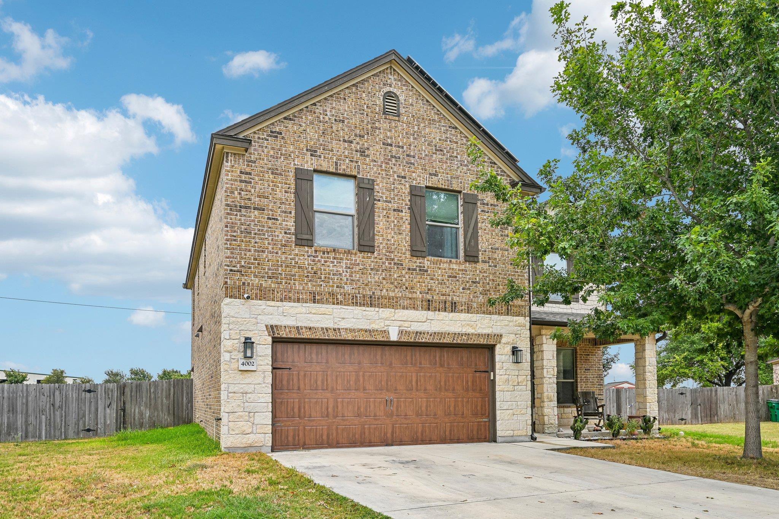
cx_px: 390
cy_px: 260
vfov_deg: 54.1
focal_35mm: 24
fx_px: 508
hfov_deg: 74.9
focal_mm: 23.5
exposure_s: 1/125
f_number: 8
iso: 100
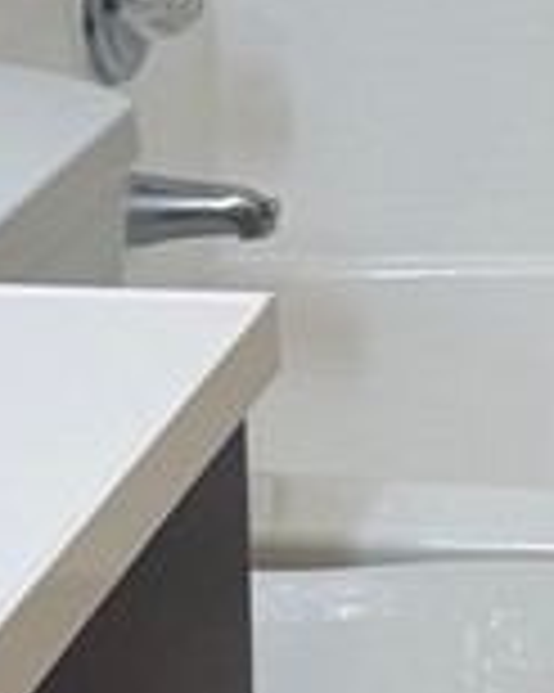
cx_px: 1176
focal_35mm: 156
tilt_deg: -15.1
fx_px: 3200
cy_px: -27
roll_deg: -2.4
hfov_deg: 9.2
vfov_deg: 12.2
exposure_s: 1/120
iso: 125
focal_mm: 6.76
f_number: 1.78
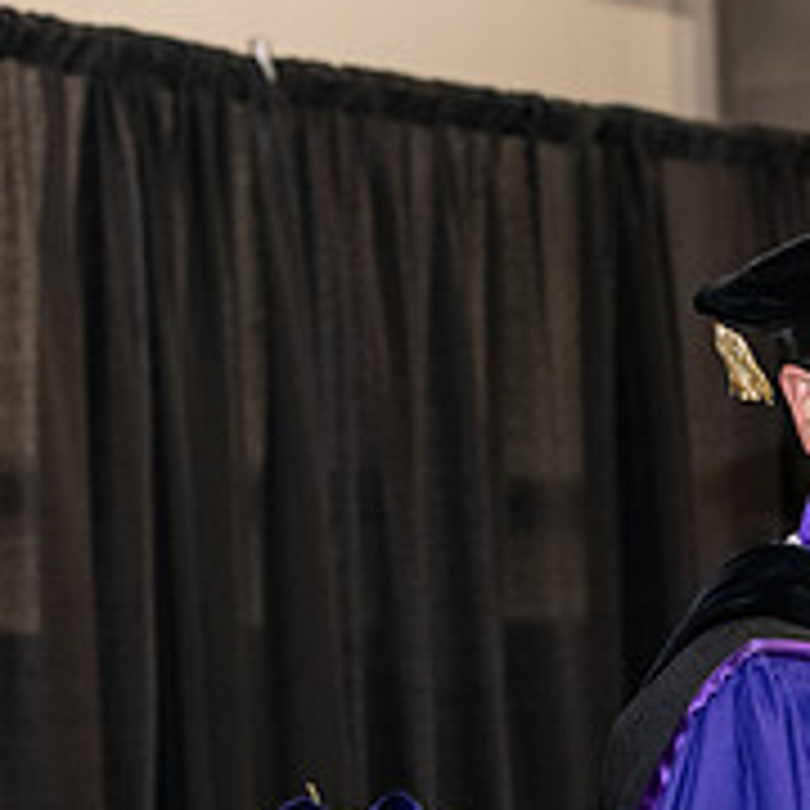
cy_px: 659
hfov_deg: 9.0
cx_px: 1058
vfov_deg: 9.1
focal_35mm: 192
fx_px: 5083
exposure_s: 1/200
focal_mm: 70
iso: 2500
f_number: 5
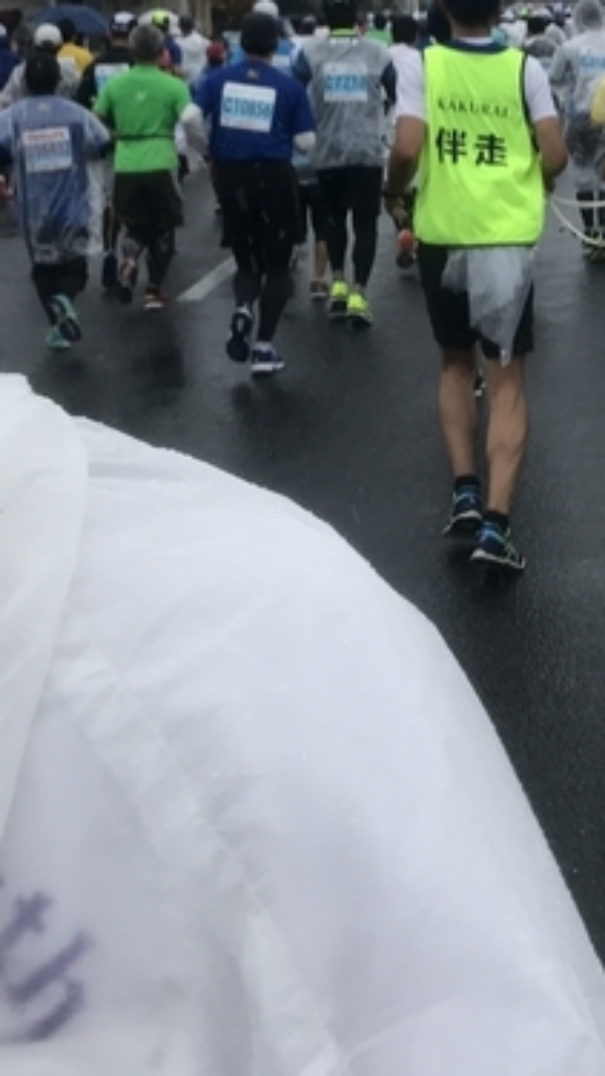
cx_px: 573
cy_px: 146
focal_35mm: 65
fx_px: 1853
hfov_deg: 18.2
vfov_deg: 31.1
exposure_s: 1/606
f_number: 1.8
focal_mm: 3.99
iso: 20
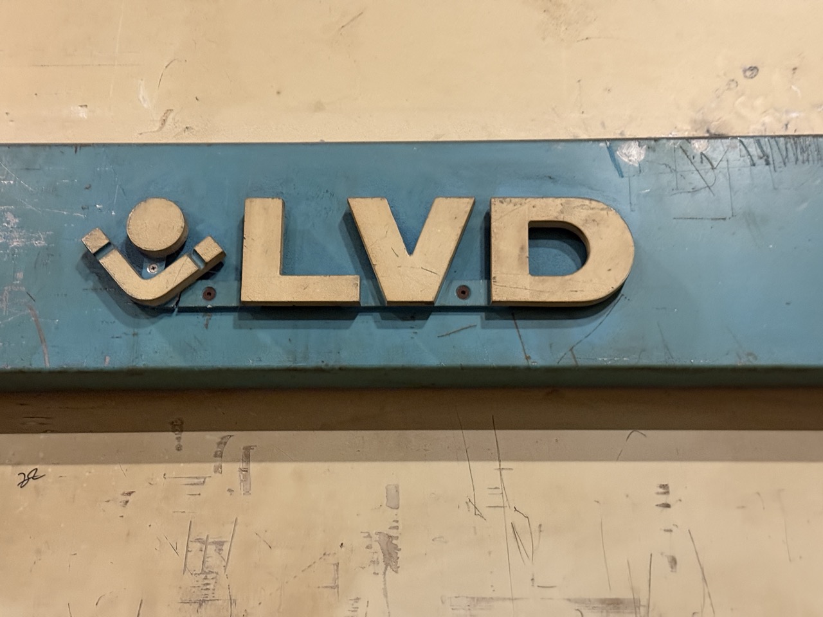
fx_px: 1141
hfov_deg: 39.7
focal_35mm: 48
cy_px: 308
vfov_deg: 30.3
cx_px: 412
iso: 640
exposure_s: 1/30
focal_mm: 6.76
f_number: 1.78
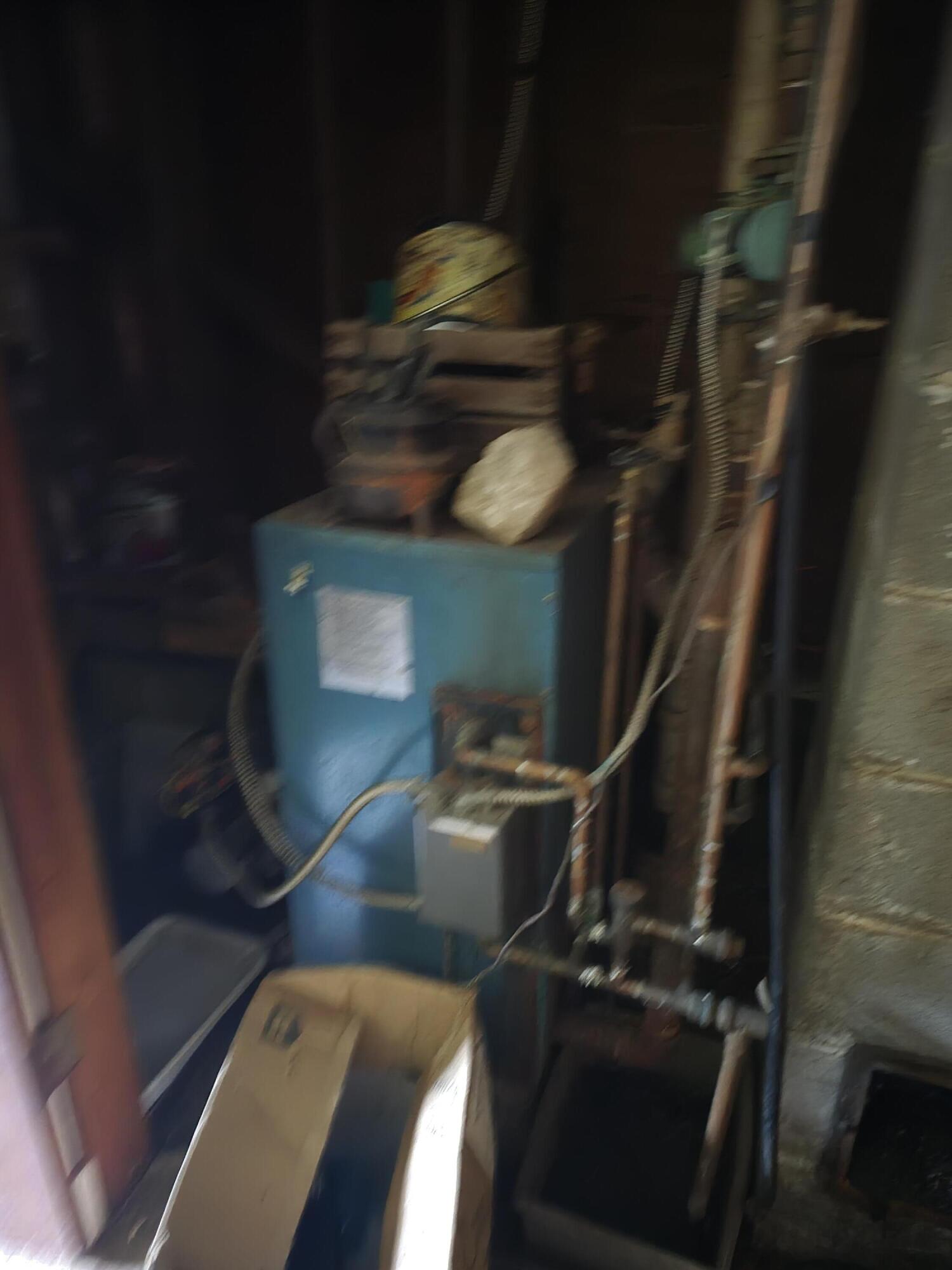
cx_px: 476
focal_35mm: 23
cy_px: 635
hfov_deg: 58.9
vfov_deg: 73.9
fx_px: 843
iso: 2500
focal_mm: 6.3
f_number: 1.7
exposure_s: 1/17.2
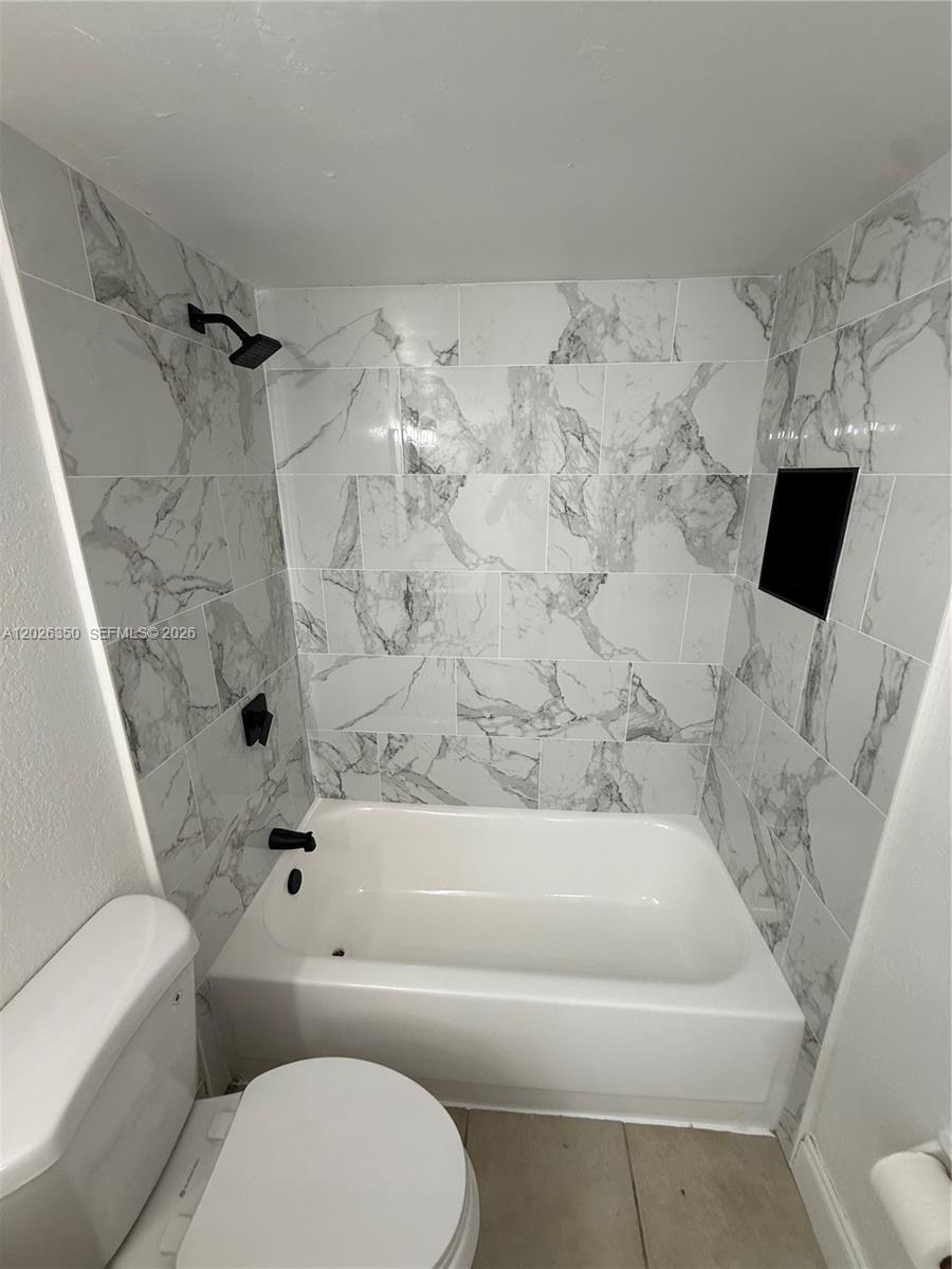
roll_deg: +0.9
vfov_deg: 102.1
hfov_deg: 85.7
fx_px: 513
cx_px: 476
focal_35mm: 14
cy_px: 634
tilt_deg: -14.4
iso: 100
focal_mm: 2.22
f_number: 2.2
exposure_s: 1/99
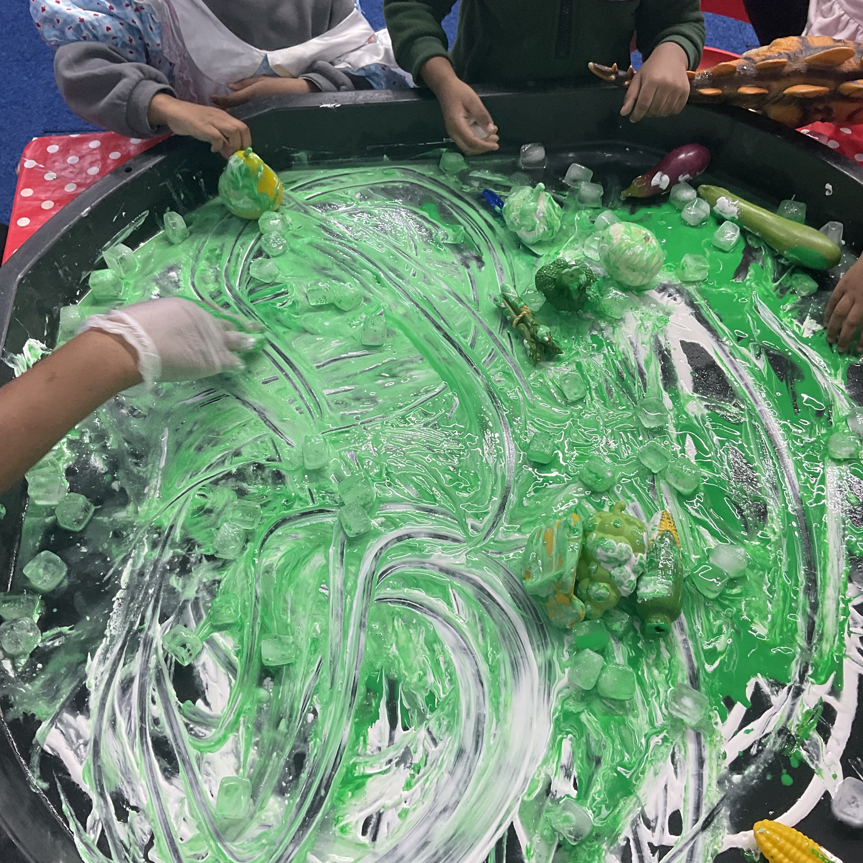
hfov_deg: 47.2
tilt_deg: -54.7
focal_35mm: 35
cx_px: 447
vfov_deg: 47.2
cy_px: 433
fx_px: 987
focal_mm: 3
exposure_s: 1/50
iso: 50
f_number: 1.8
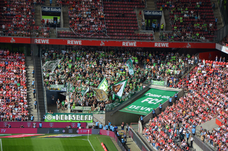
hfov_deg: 13.1
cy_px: 76
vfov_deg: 8.7
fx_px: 996
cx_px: 114
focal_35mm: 158
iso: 200
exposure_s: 1/800
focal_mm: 105
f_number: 7.1
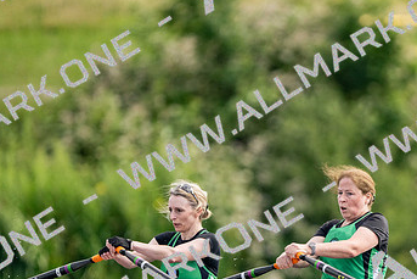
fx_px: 16454
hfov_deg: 1.5
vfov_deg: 1.0
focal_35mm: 1420
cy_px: 193
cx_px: 267
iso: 1250
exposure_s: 1/2500
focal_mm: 840
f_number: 5.6
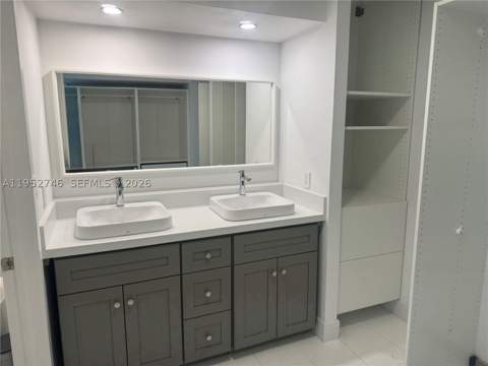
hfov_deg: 71.6
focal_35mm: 24
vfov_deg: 56.8
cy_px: 183
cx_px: 244
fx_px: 338
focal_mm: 6.76
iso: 64
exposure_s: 1/120
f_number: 1.78
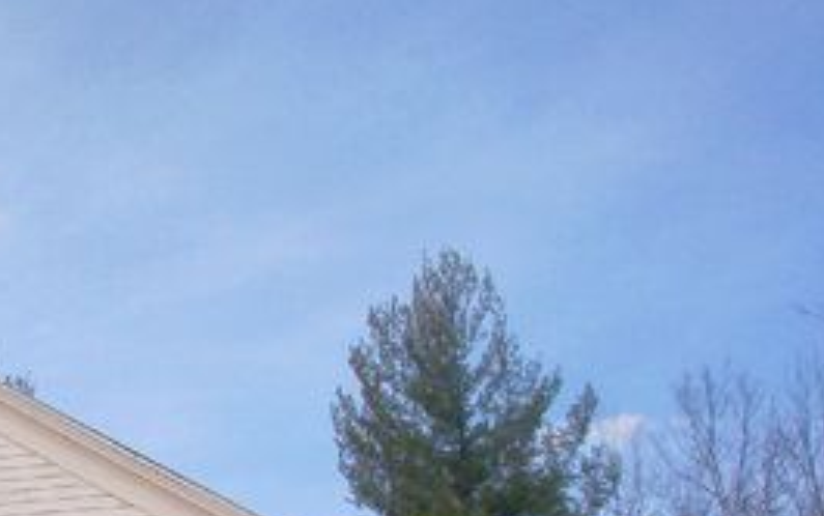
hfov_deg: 24.1
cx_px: 65
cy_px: 586
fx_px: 1865
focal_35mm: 83
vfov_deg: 15.3
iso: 100
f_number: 8
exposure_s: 1/250
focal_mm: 6
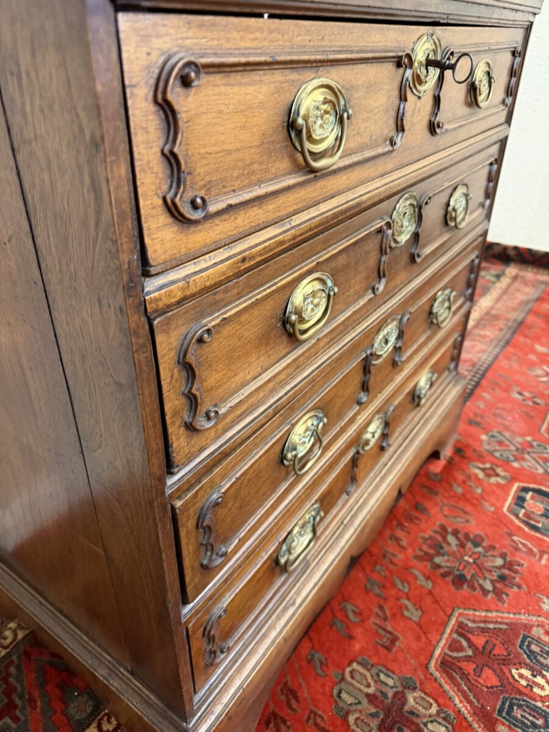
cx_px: 274
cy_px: 366
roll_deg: -0.9
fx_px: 508
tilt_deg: -32.1
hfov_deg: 56.8
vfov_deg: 71.6
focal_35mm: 24
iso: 400
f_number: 1.78
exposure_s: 1/50
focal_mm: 6.76
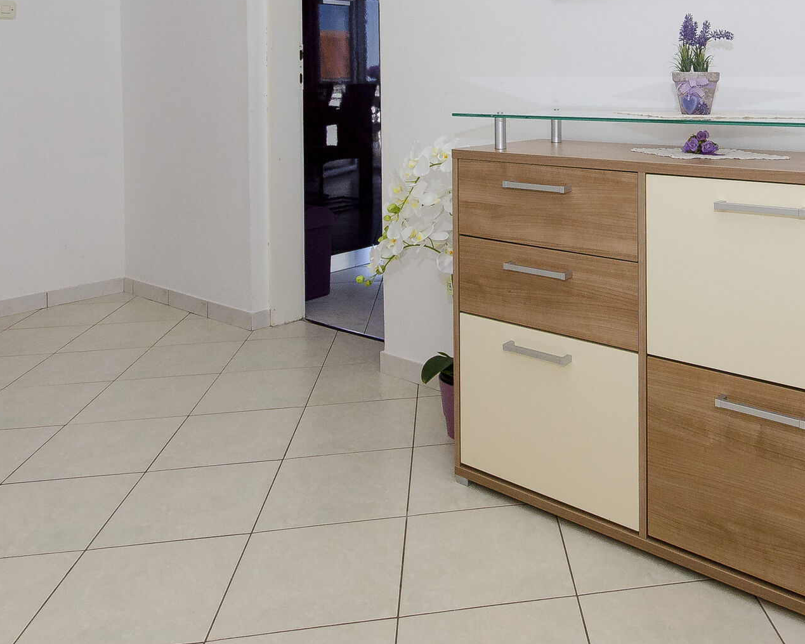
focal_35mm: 31
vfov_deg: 43.6
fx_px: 739
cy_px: 82
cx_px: 566
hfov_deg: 55.4
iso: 640
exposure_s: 1/200
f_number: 8
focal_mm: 10
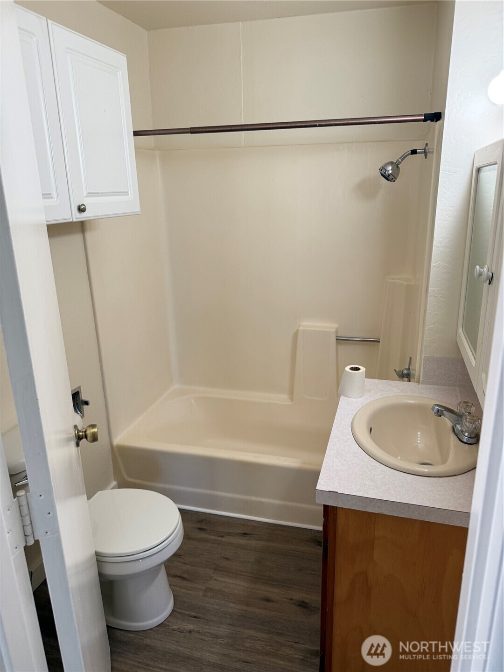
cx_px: 252
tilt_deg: -15.4
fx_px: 466
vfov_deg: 71.6
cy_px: 336
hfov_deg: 56.8
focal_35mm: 24
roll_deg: -0.1
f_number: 1.78
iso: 125
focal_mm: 6.76
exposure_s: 1/120
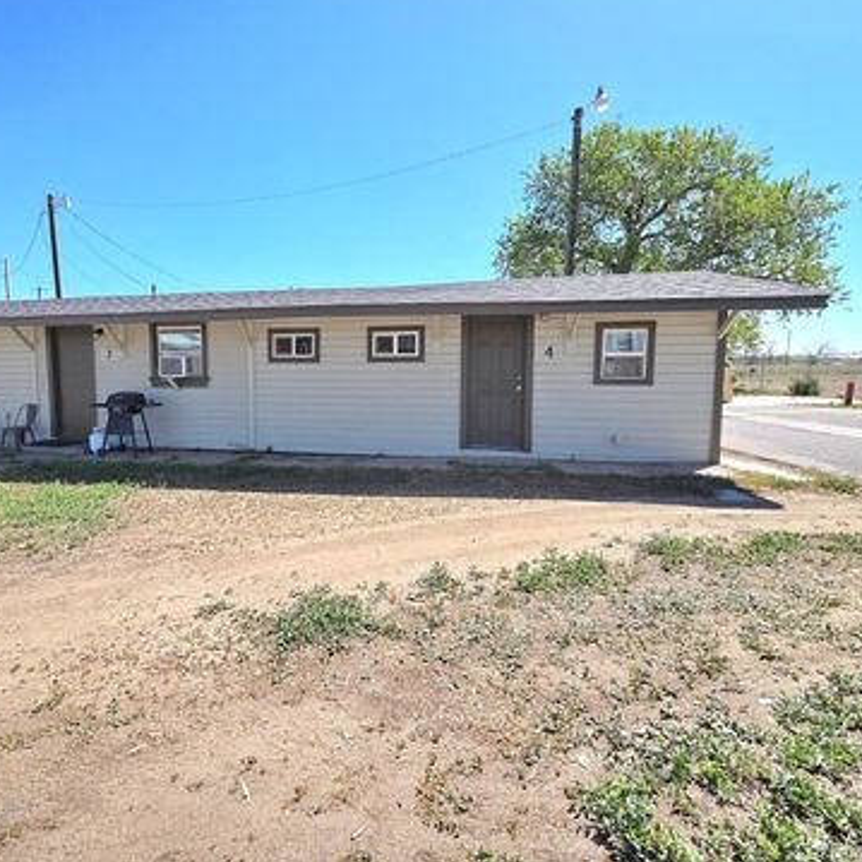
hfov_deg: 86.1
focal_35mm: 16
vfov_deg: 87.4
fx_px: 451
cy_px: 417
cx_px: 336
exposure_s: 1/2500
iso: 50
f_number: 2.2
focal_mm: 2.2
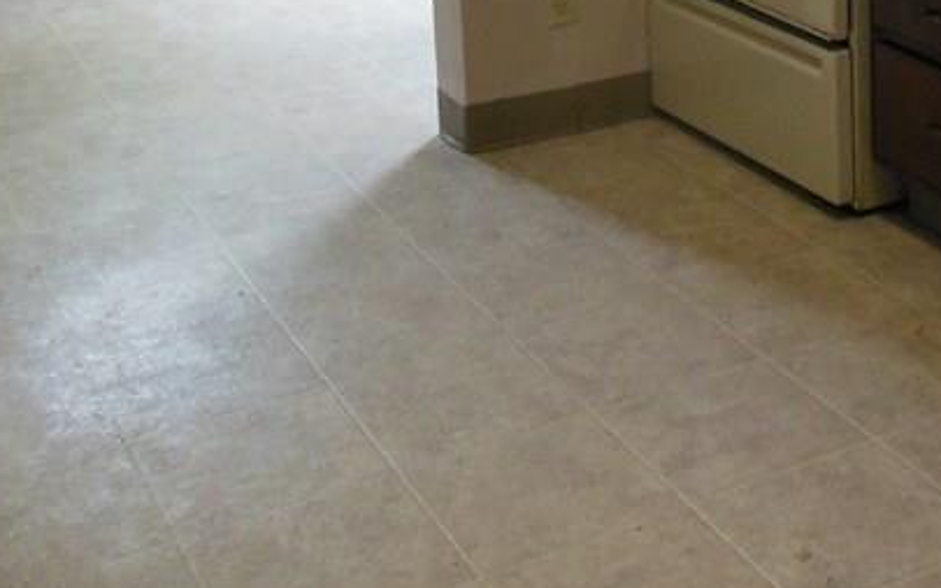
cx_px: 790
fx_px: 1718
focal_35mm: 67
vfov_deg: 17.8
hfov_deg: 29.7
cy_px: -237
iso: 400
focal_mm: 4.5
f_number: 3.2
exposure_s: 1/40
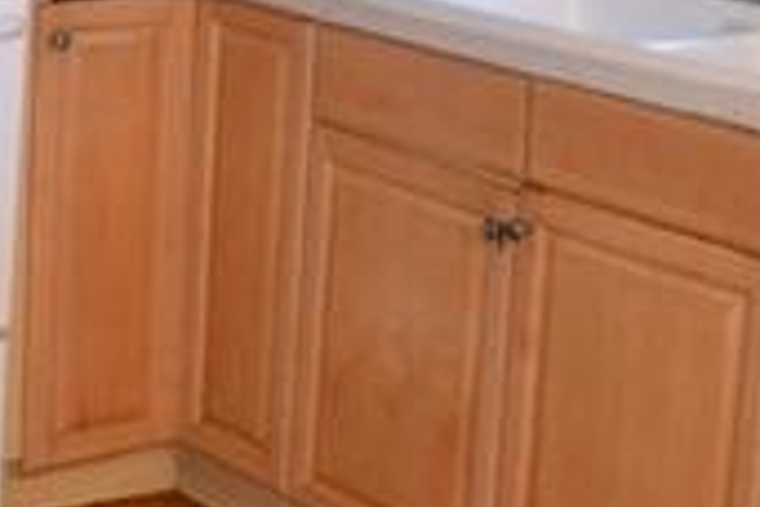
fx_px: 2132
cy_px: -20
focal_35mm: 101
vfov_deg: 13.3
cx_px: 342
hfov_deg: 20.2
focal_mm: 18
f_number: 3.5
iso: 2000
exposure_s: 1/60
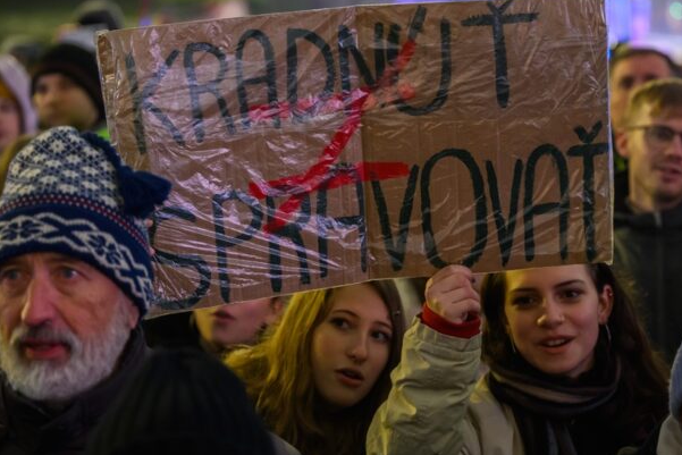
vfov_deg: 16.9
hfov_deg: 25.0
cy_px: 234
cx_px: 320
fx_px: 1535
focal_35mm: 81
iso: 4000
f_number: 2.8
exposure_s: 1/25
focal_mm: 70
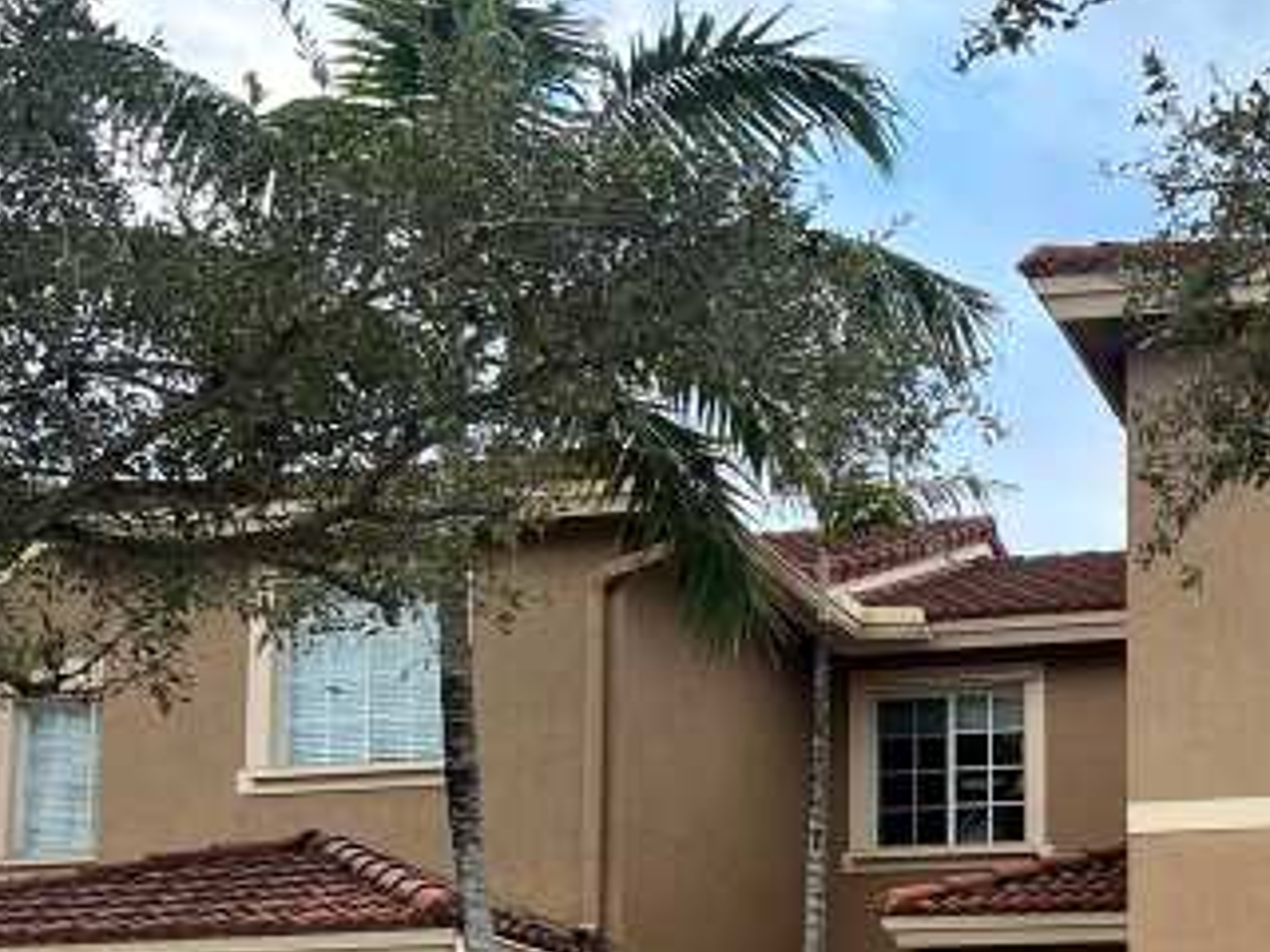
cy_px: 1099
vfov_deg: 21.2
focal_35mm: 65
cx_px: 1310
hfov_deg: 27.8
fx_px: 2385
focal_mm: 5.7
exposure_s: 1/124
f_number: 1.5
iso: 32
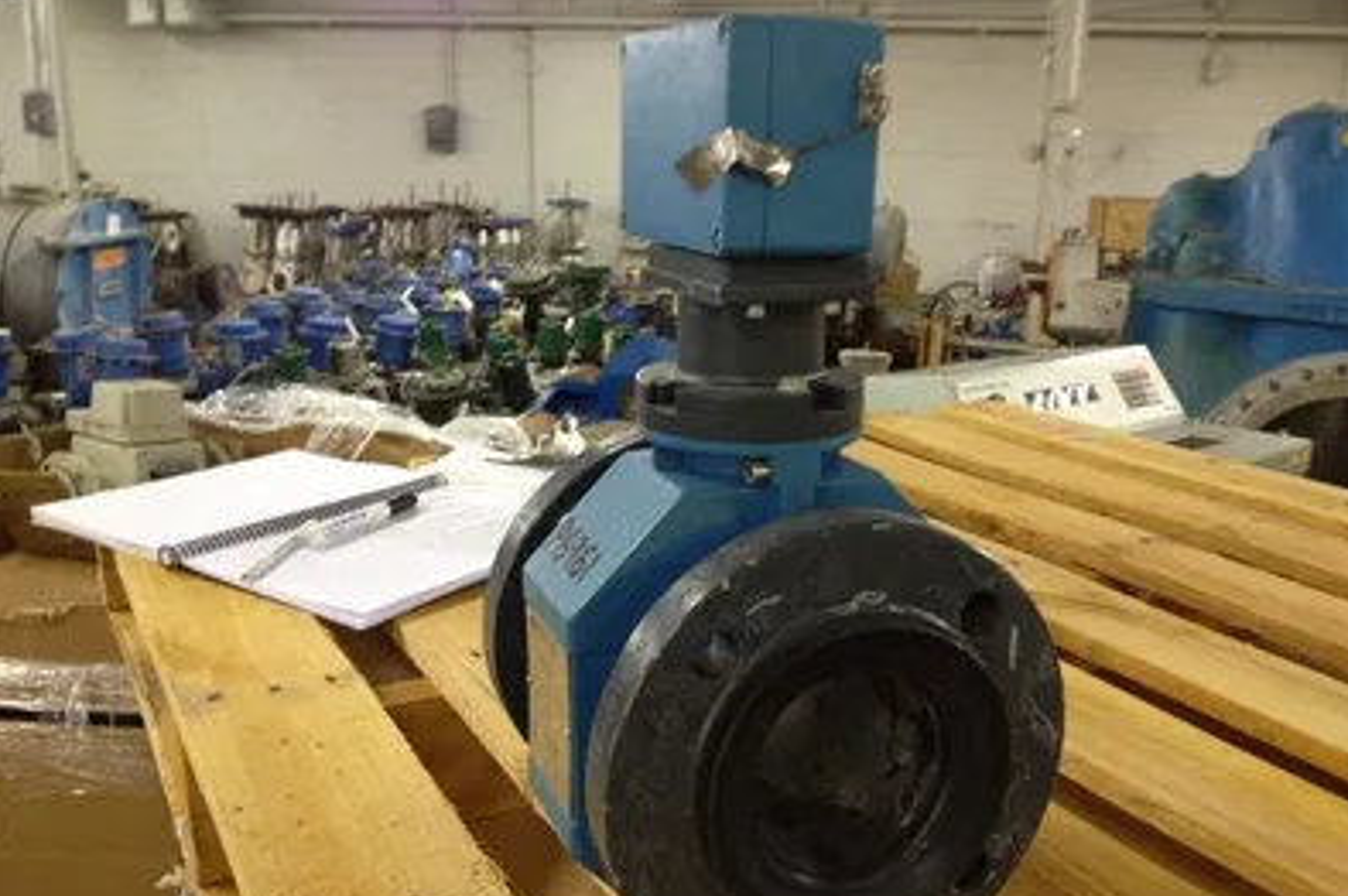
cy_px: 499
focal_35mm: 37
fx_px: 1384
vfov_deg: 35.8
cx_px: 681
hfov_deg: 51.9
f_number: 2.4
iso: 160
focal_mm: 4.28
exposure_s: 1/20
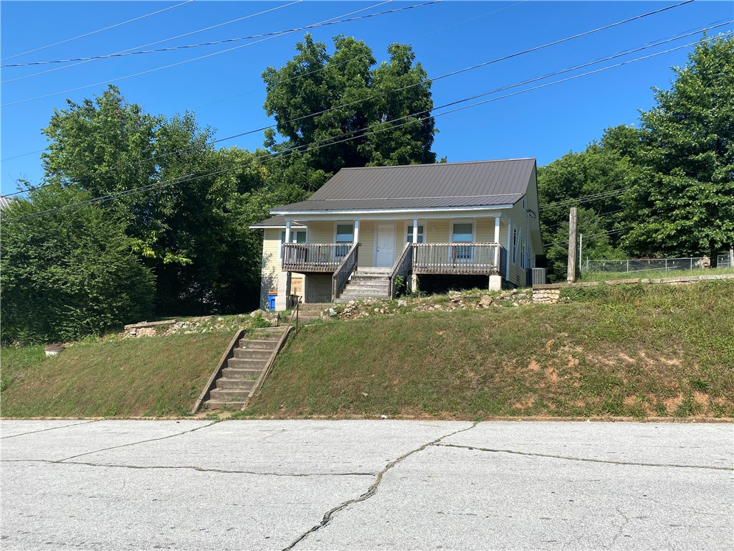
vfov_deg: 53.1
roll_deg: -2.6
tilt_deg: +3.6
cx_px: 367
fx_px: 551
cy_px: 276
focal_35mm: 26
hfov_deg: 67.3
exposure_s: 1/2890
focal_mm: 4.25
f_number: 1.8
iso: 32
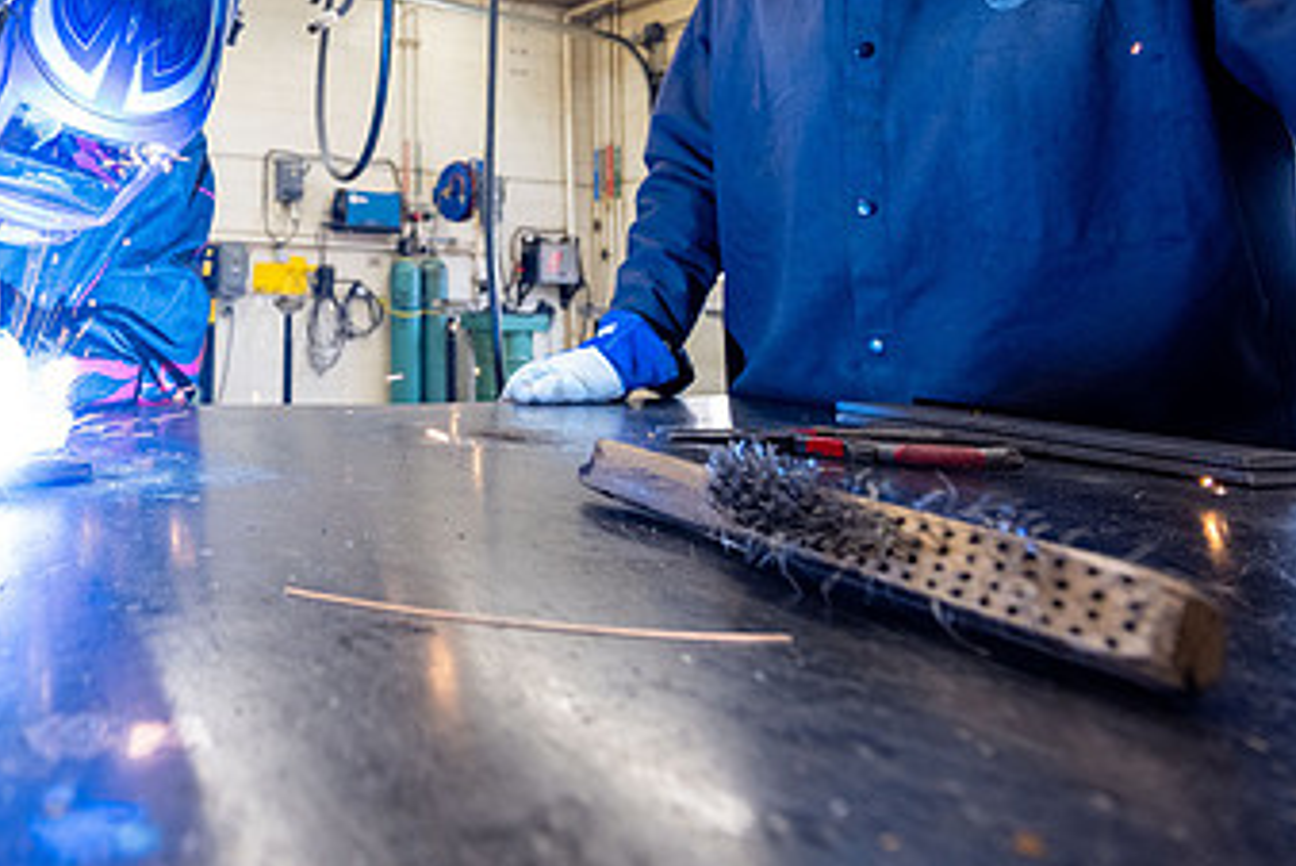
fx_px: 865
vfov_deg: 50.3
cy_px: 182
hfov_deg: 66.1
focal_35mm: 24
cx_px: 238
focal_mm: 14
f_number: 4
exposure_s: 1/200
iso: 1600
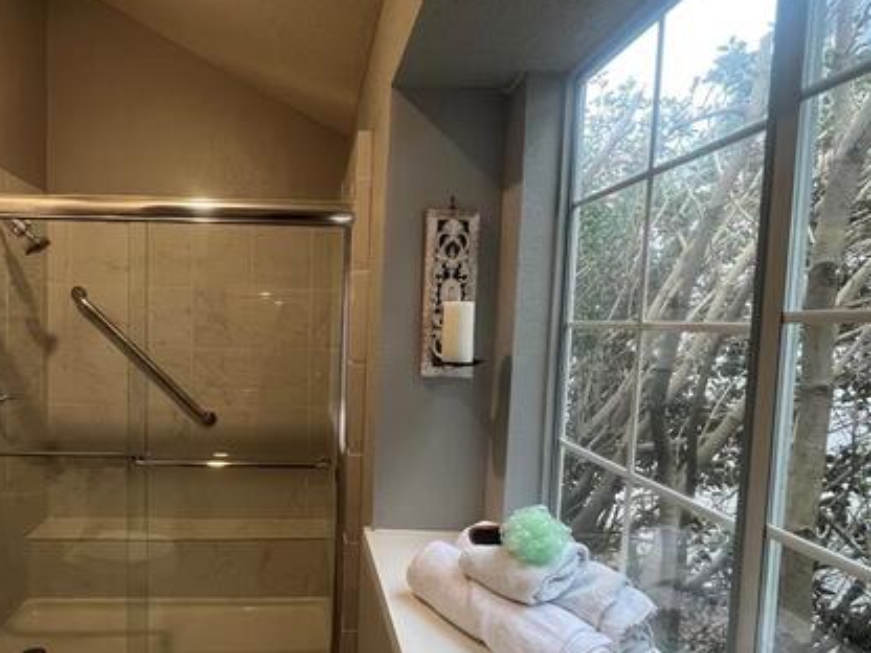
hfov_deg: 80.2
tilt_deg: -3.9
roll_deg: -1.3
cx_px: 325
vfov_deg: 65.8
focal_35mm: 20
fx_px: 503
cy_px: 356
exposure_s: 1/60
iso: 320
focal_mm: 1.57
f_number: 1.8
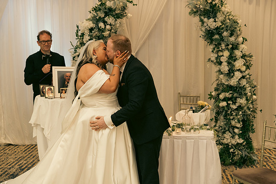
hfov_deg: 42.7
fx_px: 353
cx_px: 138
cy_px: 92
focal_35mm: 46
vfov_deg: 29.3
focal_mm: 46
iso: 2500
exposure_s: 1/160
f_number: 3.5
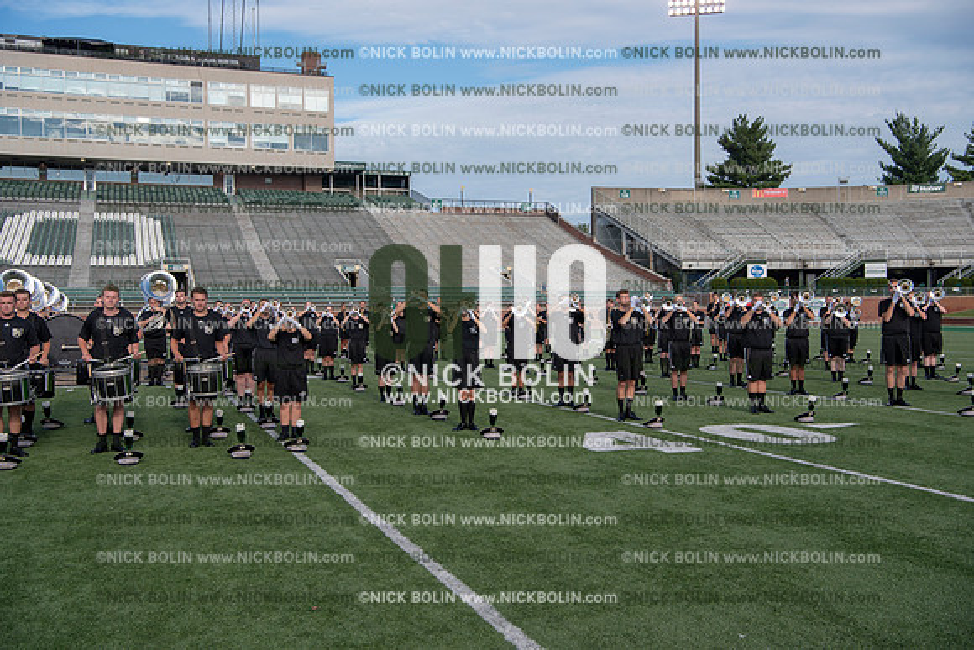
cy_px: 325
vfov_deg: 36.9
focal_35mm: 36
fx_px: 974
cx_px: 487
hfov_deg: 53.1
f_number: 5.6
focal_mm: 36
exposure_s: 1/640
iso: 100
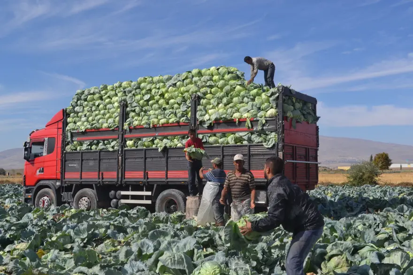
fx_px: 516
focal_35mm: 45
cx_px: 206
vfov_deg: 29.8
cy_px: 138
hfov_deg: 43.6
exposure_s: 1/250
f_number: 8
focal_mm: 30
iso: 100
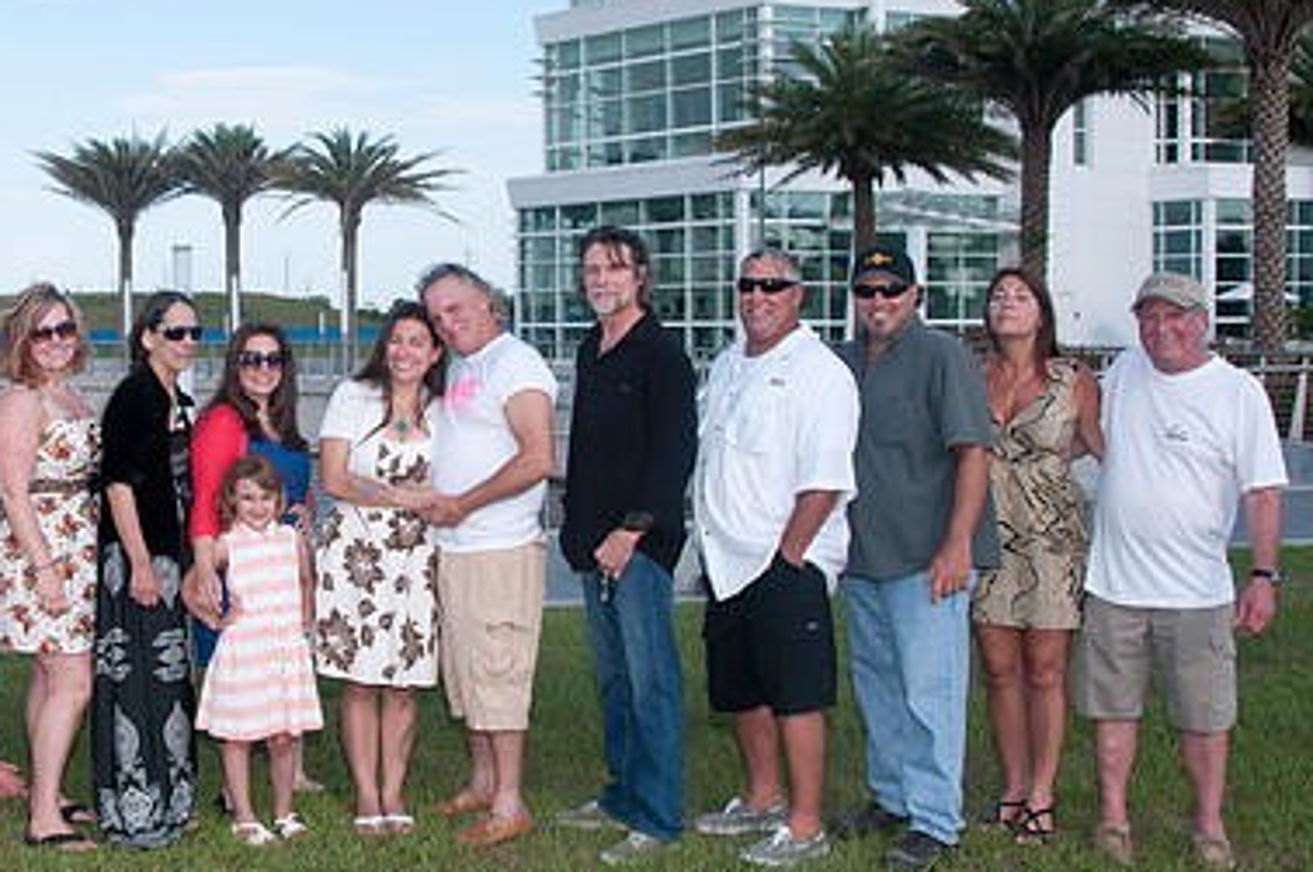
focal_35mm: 46
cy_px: 342
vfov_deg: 29.1
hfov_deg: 41.5
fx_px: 1676
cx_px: 327
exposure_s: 1/250
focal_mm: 20
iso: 100
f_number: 9
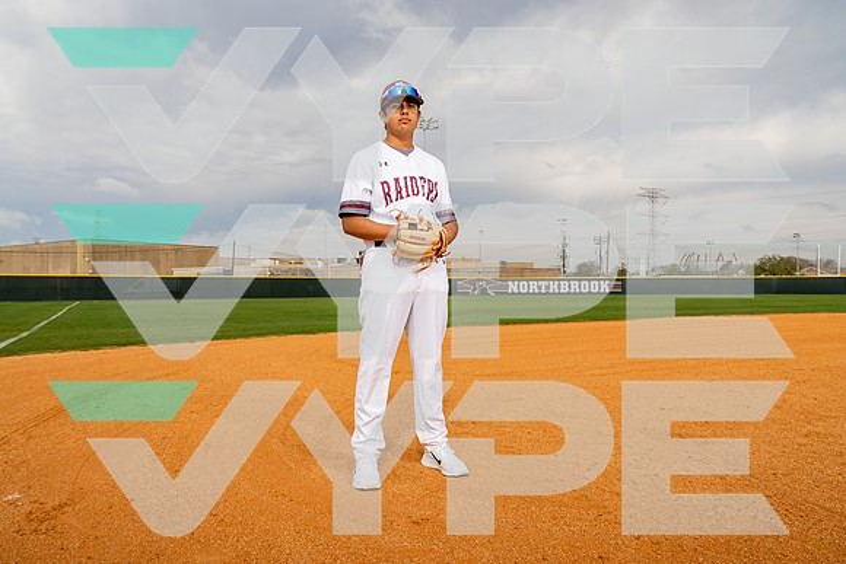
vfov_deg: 49.6
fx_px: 611
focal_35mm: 26
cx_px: 423
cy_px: 282
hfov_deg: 69.4
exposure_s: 1/640
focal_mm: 26
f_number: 4.5
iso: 100
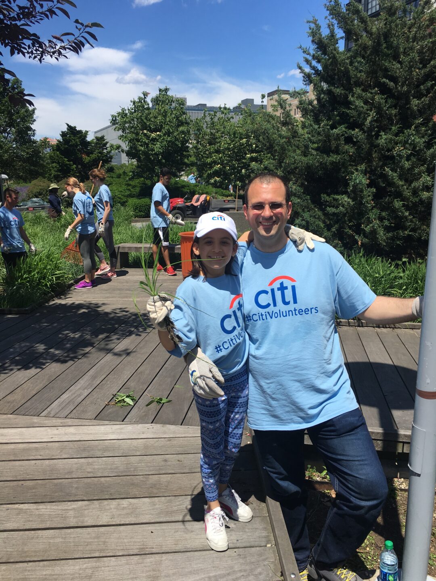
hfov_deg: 48.2
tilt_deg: -9.2
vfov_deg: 61.7
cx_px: 218
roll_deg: +0.5
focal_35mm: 29
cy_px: 290
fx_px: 487
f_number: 2.2
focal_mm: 4.15
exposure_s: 1/1832
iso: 25
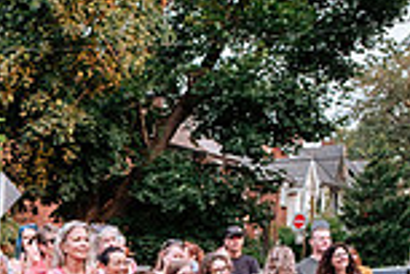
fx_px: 1036
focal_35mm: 91
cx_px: -145
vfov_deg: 13.8
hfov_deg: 20.2
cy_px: 450
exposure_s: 1/250
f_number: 4
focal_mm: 16
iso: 800
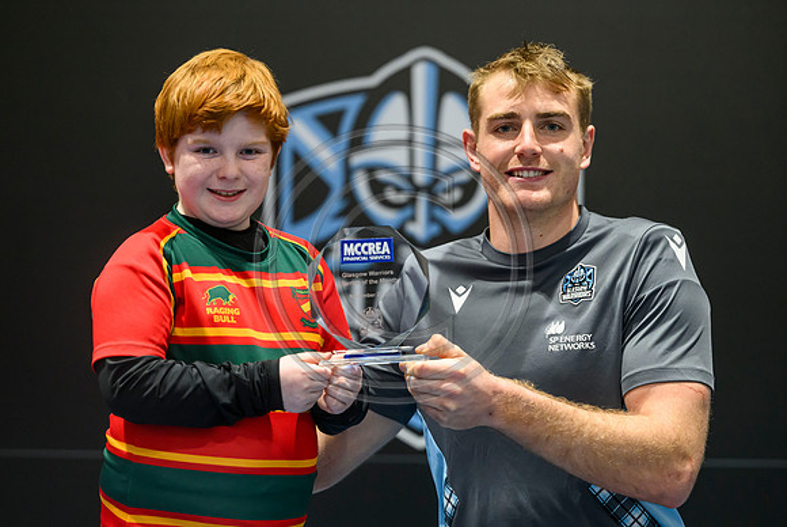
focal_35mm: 142
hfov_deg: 14.4
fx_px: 3115
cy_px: 257
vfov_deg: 9.7
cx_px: 443
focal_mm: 125
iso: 4000
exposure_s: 1/160
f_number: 3.2
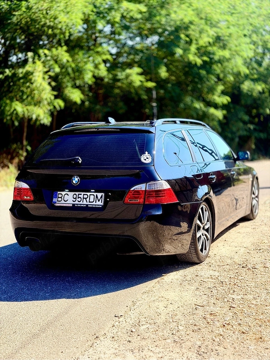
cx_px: 135
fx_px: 499
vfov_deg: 39.7
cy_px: 180
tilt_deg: -4.8
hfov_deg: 30.3
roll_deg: +2.0
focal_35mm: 48
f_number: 1.78
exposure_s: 1/1543
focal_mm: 6.76
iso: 80
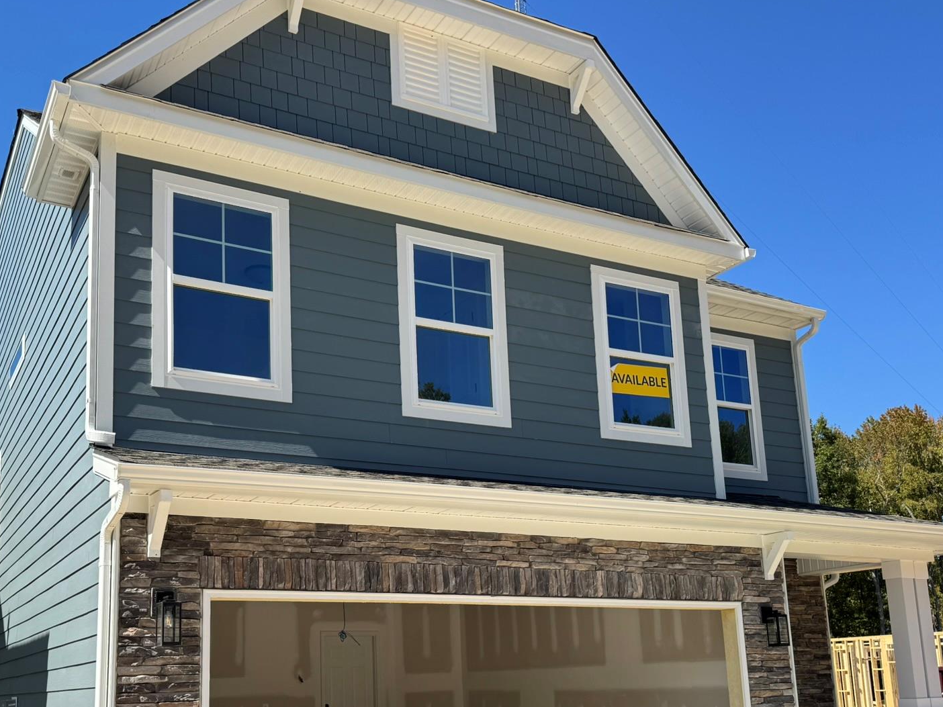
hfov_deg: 52.3
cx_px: 380
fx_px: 953
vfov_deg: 39.9
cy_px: 507
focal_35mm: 35
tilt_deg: +9.8
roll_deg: +1.3
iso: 80
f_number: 1.78
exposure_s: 1/3413
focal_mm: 6.76
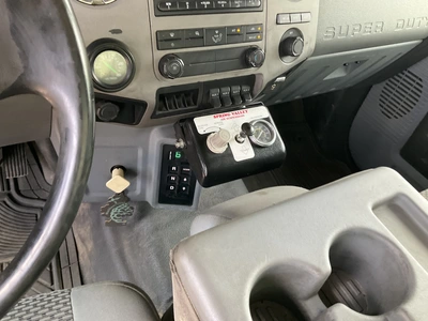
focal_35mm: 29
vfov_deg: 48.2
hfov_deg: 61.7
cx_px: 214
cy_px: 160
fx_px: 359
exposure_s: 1/60
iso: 100
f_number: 1.8
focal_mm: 3
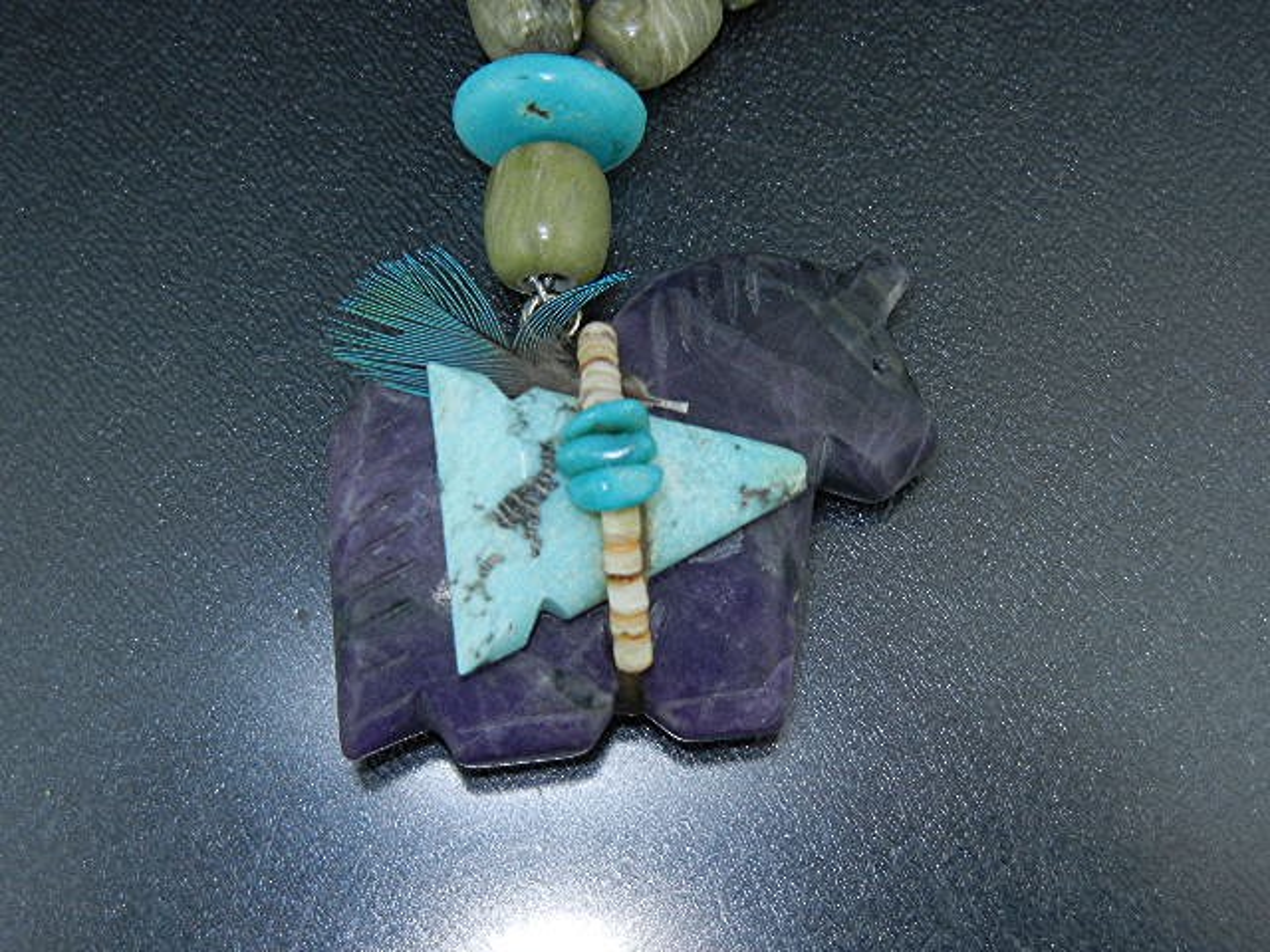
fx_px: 2495
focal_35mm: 68
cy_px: 476
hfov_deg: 28.6
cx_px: 635
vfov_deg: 21.6
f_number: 4.1
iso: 200
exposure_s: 1/30
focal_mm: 12.2
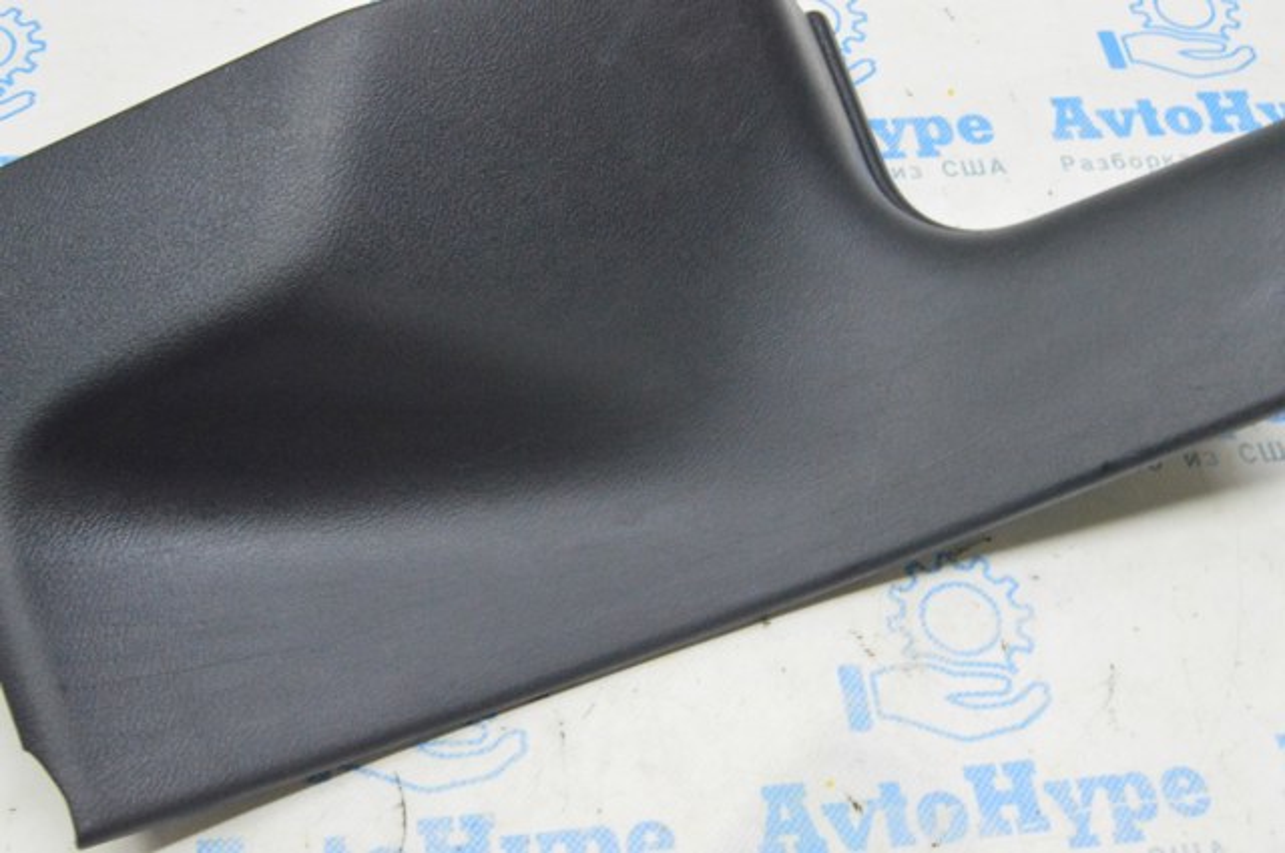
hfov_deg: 43.7
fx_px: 1604
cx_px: 642
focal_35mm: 45
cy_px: 426
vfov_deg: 29.8
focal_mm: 30
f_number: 20
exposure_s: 1/15
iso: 6400
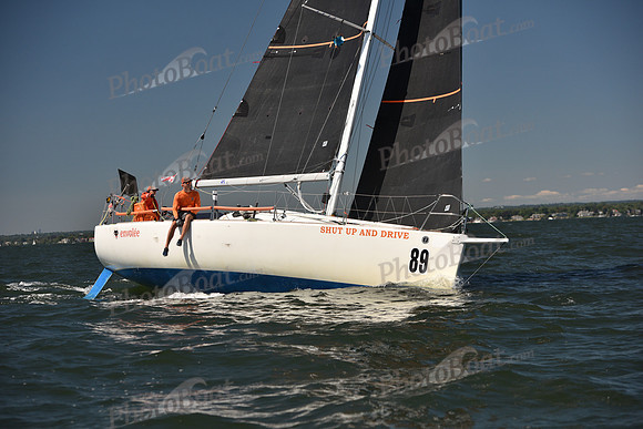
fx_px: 1697
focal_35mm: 95
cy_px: 214
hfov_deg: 21.5
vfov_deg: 14.4
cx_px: 322
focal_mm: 95
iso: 250
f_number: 4
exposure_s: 1/1250
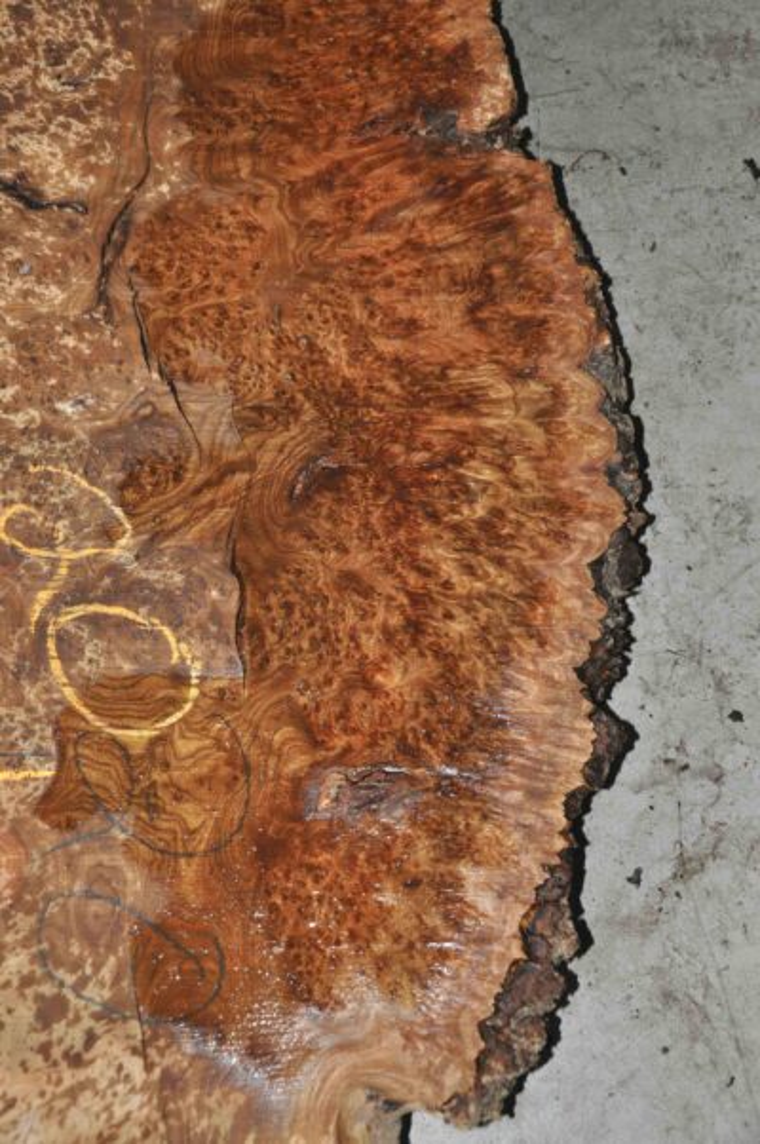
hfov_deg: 26.4
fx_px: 1619
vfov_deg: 38.9
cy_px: 572
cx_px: 380
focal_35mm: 51
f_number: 4.2
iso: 800
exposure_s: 1/60
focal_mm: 34
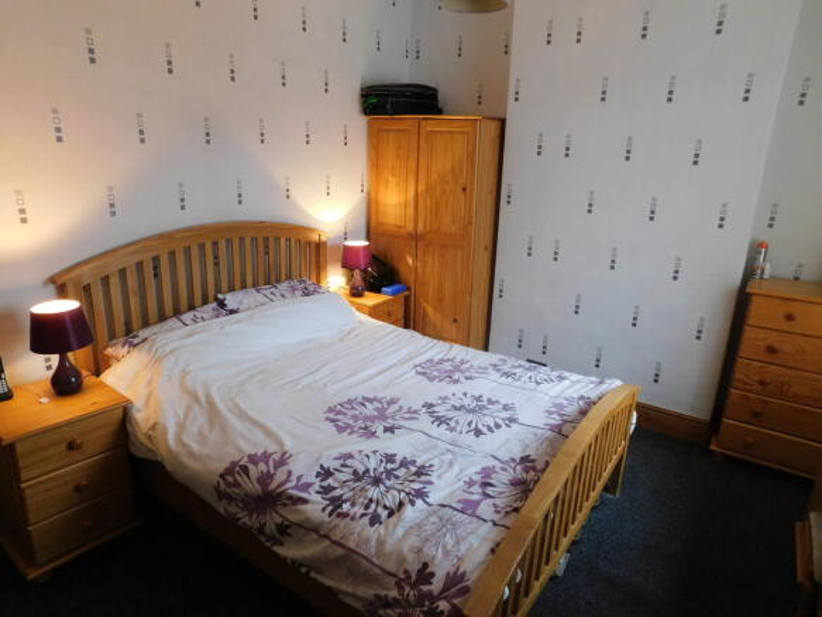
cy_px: 308
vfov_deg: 58.9
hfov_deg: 73.9
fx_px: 546
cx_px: 411
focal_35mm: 23
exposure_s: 1/25
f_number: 3
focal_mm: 4
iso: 400
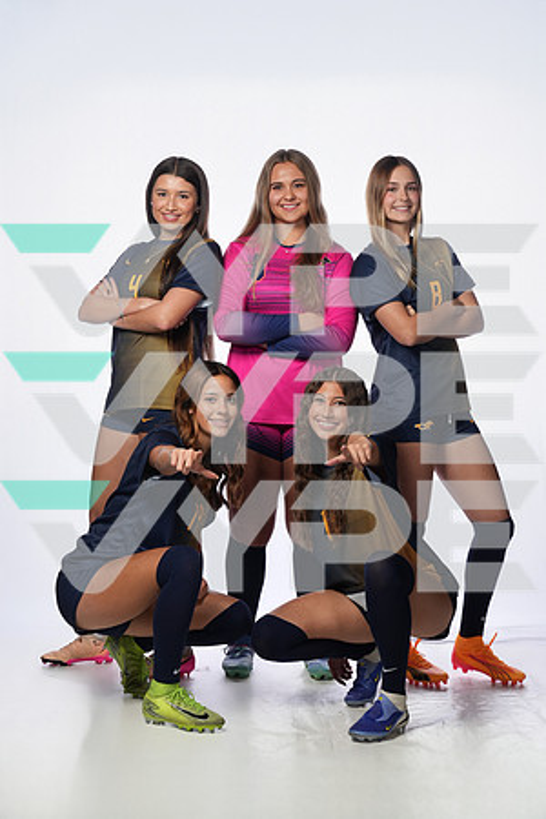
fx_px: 1592
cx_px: 273
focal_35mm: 70
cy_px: 410
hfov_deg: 19.5
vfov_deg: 28.8
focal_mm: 70
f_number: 8
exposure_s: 1/250
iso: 800
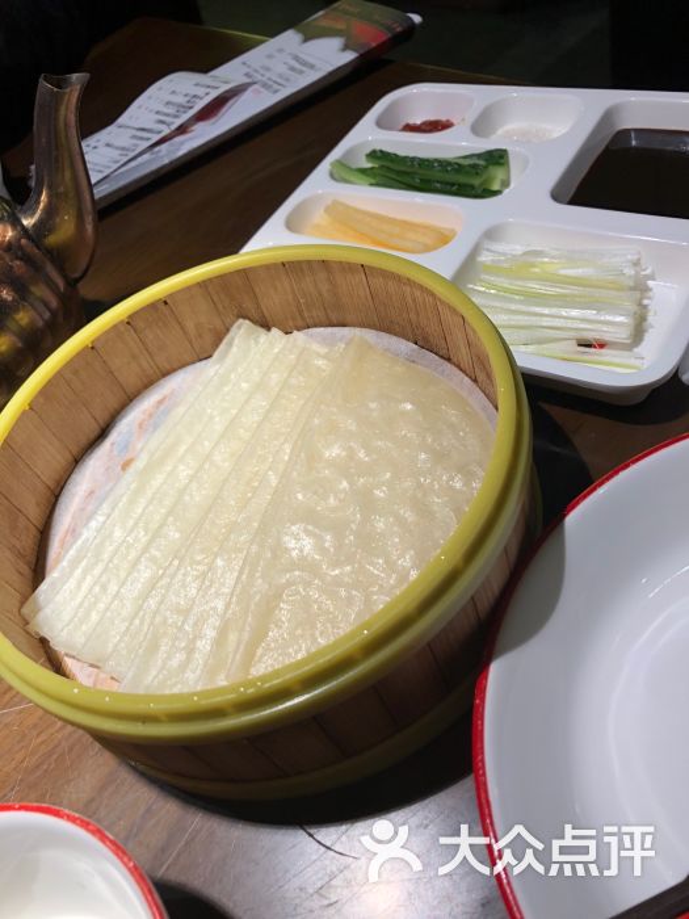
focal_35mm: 29
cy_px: 460
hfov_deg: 48.2
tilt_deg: -49.5
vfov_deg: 61.7
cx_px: 344
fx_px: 770
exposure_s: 1/100
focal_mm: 3.99
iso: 64
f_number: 1.8
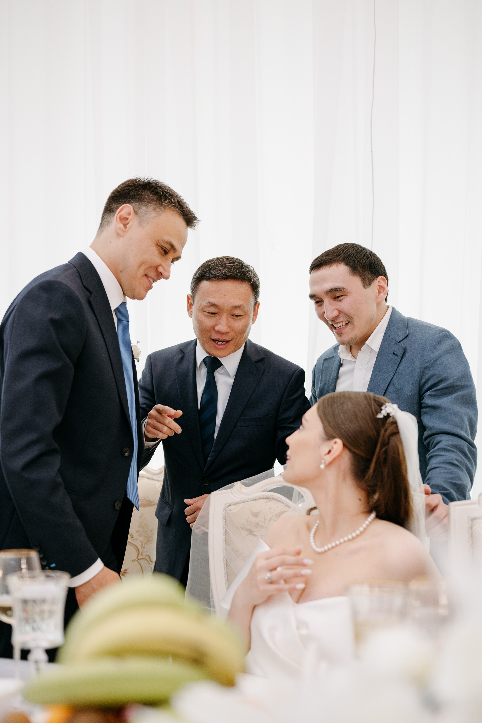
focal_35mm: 50
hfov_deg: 27.0
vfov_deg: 39.6
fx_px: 1005
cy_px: 362
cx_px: 241
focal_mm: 50
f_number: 2.5
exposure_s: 1/320
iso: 1250
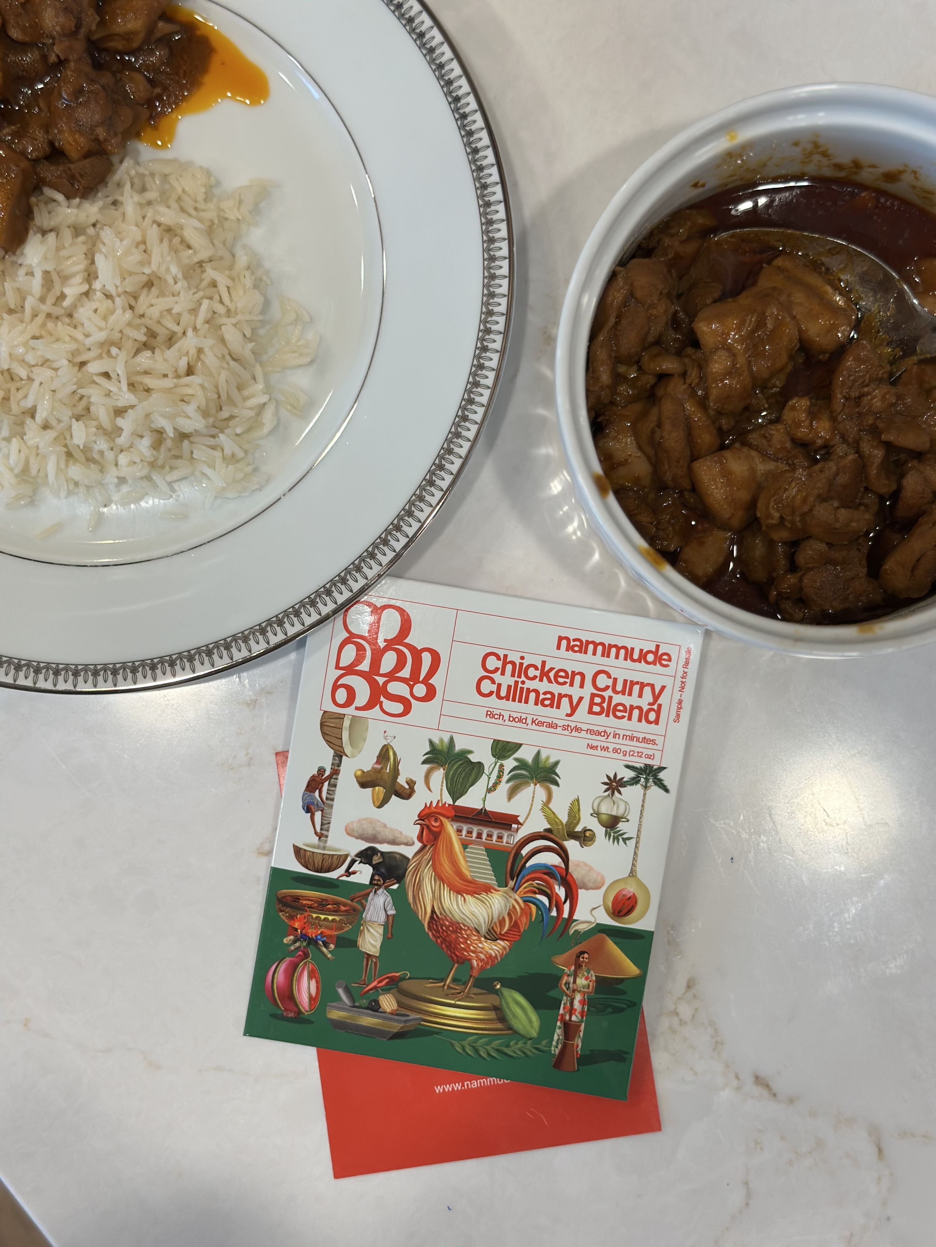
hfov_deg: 30.3
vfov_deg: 39.7
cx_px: 468
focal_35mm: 48
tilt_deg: -88.1
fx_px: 1731
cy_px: 624
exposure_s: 1/120
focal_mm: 6.86
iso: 125
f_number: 1.78
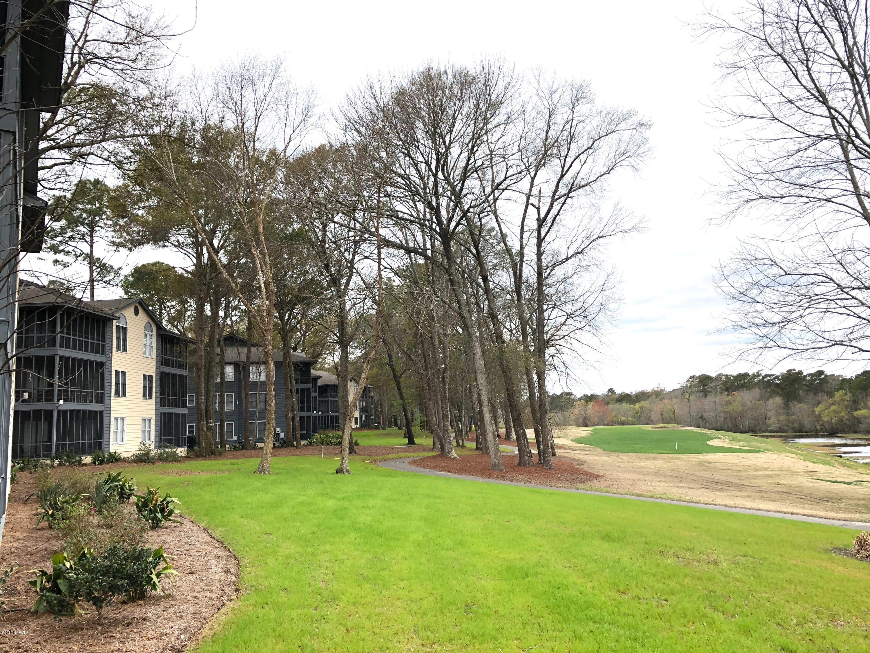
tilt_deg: +7.5
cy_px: 326
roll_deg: +2.6
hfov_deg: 63.4
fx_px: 704
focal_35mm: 28
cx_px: 435
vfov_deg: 49.7
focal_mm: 3.99
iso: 20
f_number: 1.8
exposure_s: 1/312
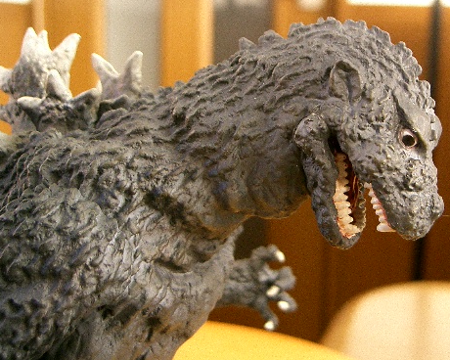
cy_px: 162
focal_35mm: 53
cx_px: 311
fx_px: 706
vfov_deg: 28.6
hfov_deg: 34.9
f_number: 2.8
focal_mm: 8
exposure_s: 1/40
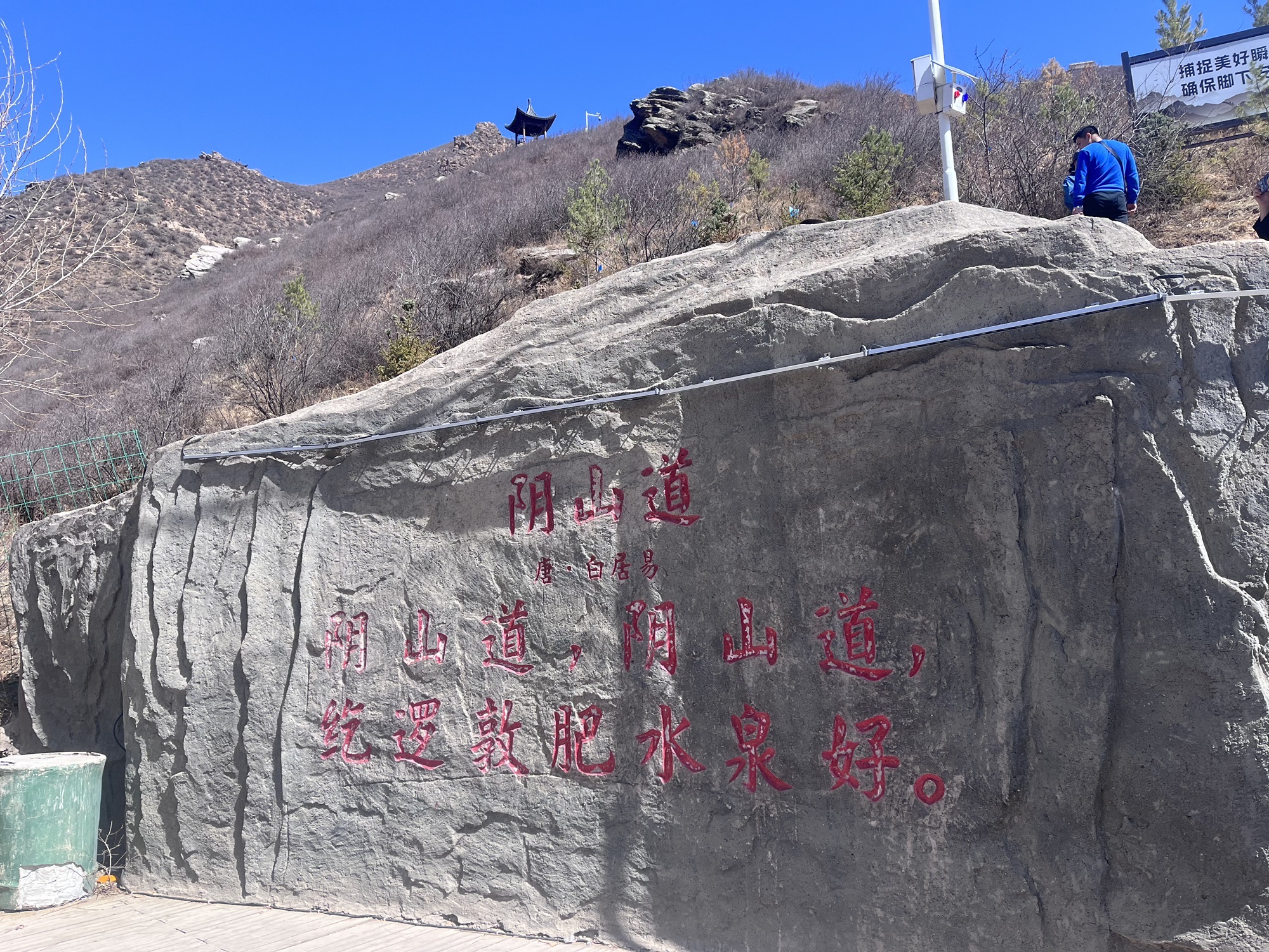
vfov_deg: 53.1
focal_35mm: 26
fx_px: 953
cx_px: 634
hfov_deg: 67.3
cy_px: 476
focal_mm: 5.1
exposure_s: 1/1580
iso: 50
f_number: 1.6
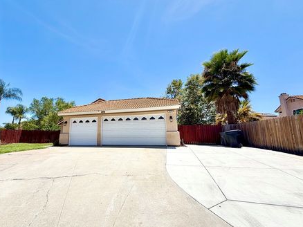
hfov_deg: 94.1
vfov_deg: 78.0
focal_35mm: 16
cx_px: 134
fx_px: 140
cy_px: 118
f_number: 2.2
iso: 20
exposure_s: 1/1285
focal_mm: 2.22
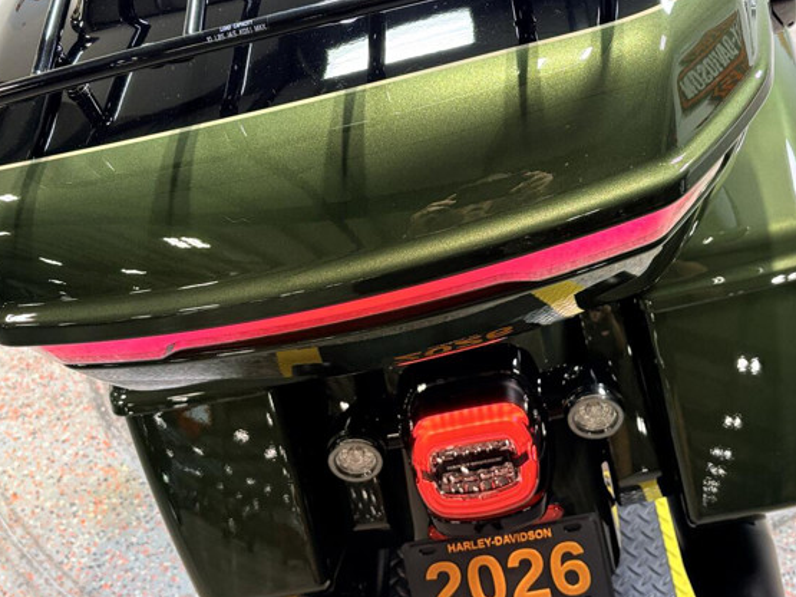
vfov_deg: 28.9
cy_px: 191
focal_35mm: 50
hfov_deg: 38.2
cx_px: 412
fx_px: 1150
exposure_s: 1/120
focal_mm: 5.96
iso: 80
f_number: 1.6
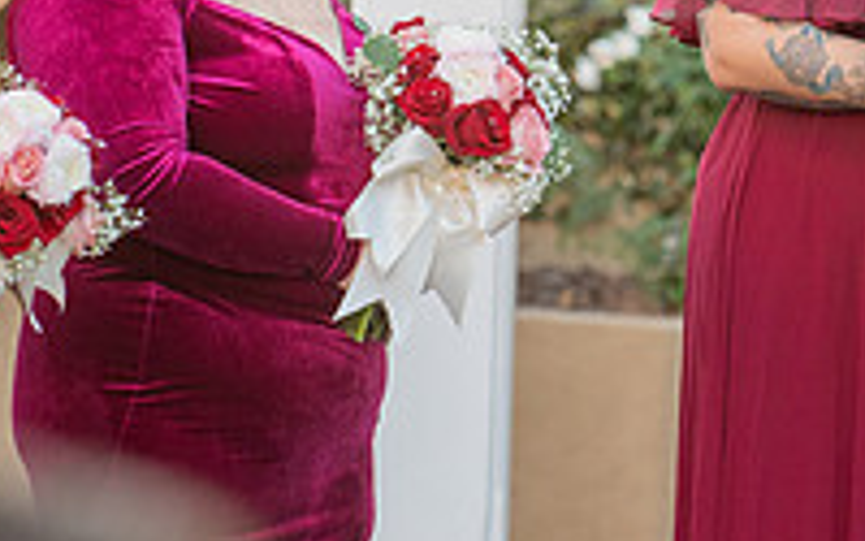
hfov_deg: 4.4
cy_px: -84
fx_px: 11151
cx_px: 631
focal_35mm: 473
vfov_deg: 2.8
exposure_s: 1/320
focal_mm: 160
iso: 800
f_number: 4
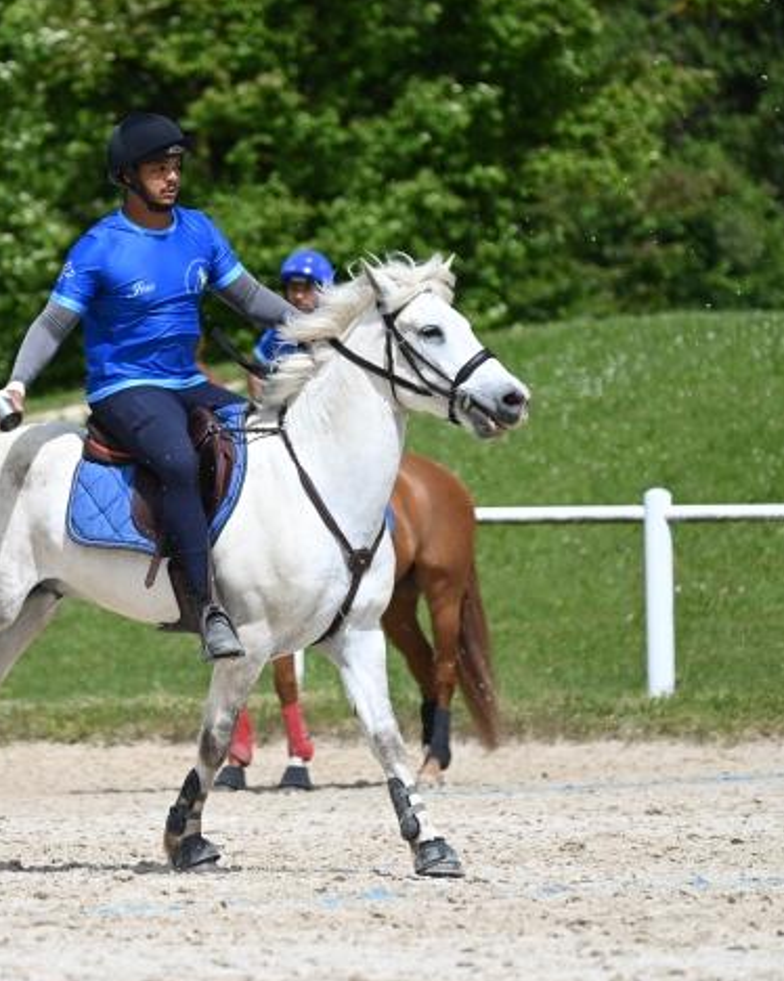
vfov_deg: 4.0
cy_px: 451
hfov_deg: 3.2
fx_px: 13960
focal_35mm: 481
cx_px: 180
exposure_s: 1/1250
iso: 160
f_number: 5.3
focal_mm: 300
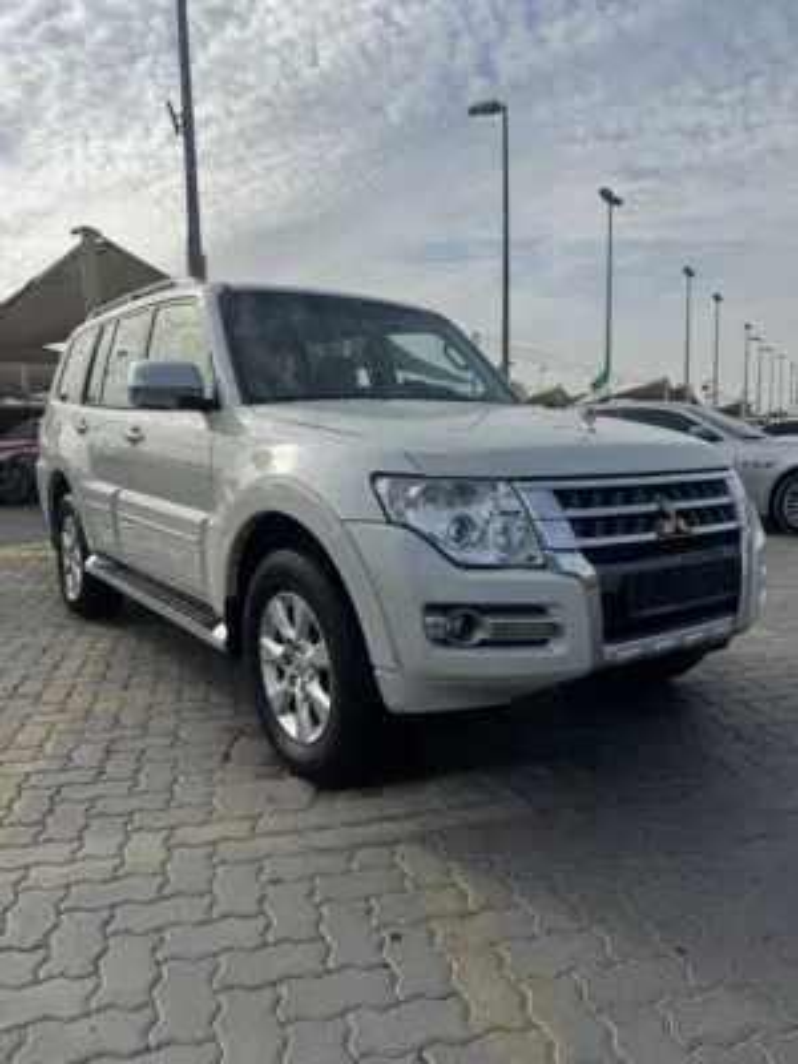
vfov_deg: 71.6
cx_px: 399
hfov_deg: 56.8
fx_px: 738
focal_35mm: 24
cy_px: 532
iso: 80
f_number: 1.78
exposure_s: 1/7937
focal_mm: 6.76
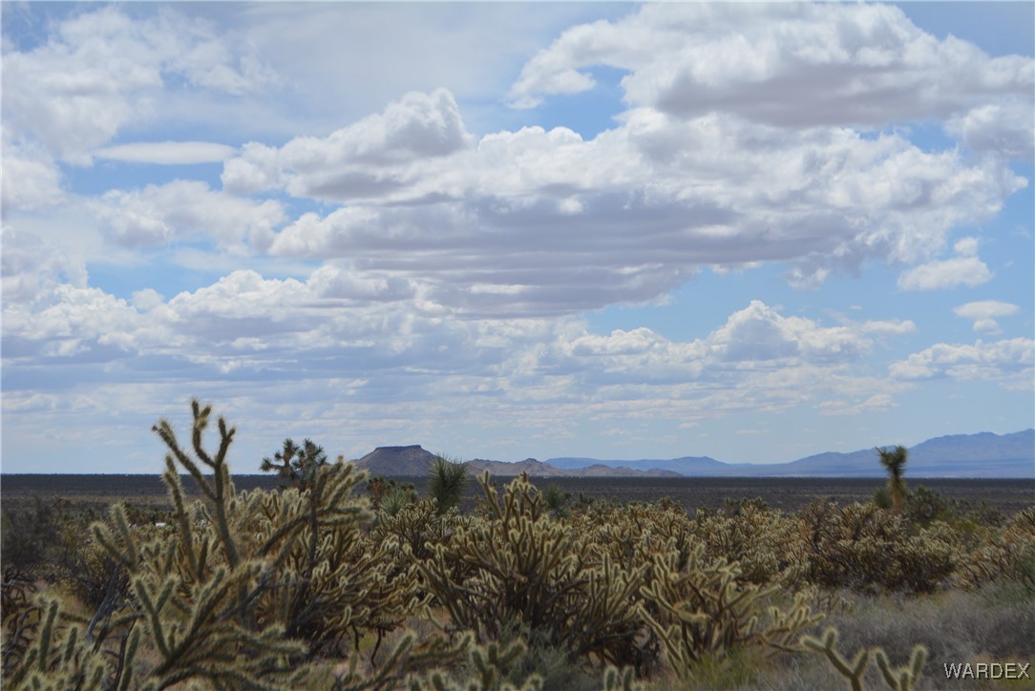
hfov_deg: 24.6
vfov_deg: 16.6
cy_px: 346
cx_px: 518
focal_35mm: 82
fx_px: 2373
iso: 400
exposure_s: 1/2000
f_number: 8
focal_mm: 55
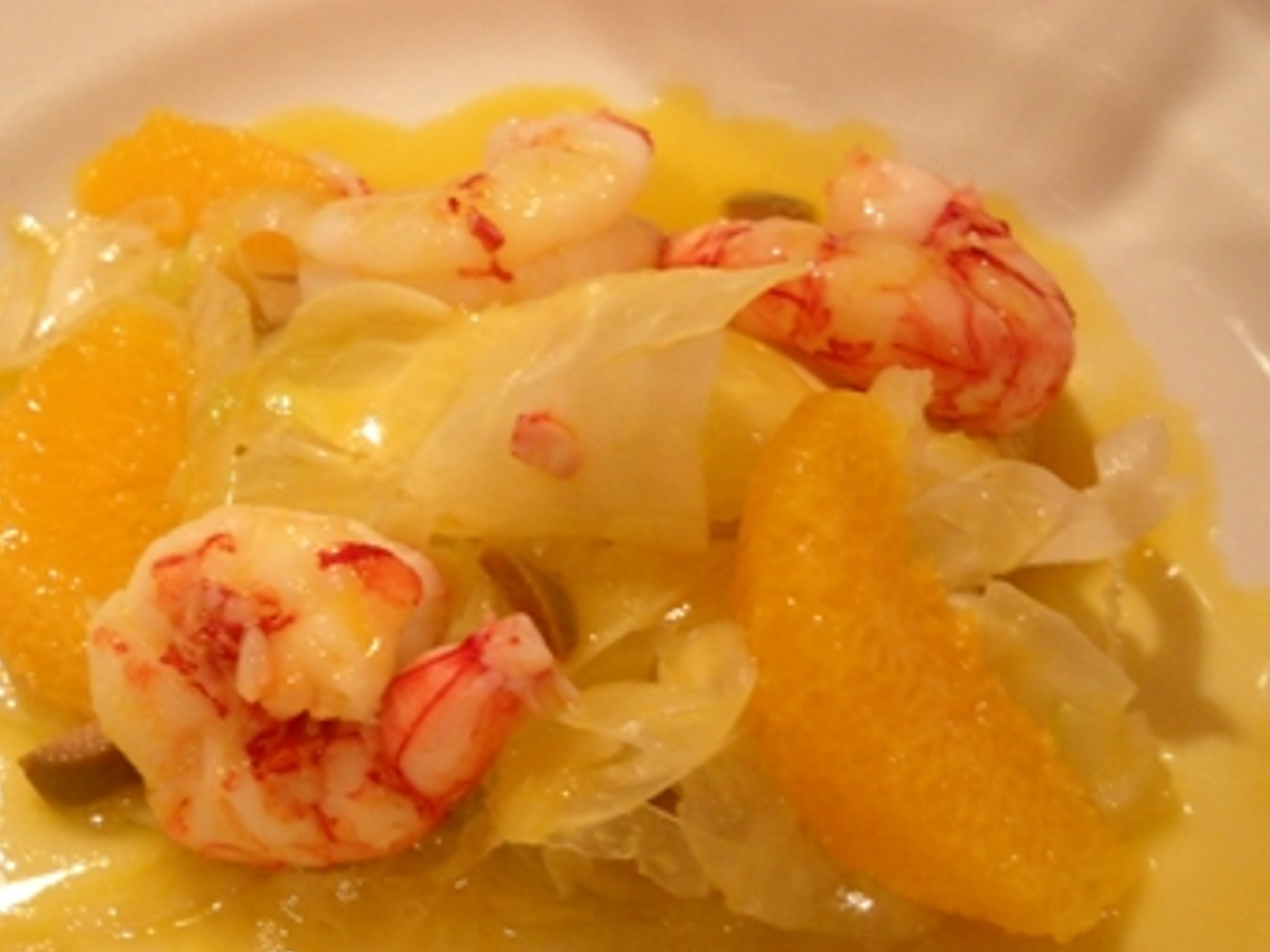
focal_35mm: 54
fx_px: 1981
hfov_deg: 35.5
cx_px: 601
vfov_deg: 27.0
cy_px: 579
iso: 400
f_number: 3.1
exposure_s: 1/38
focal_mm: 6.72
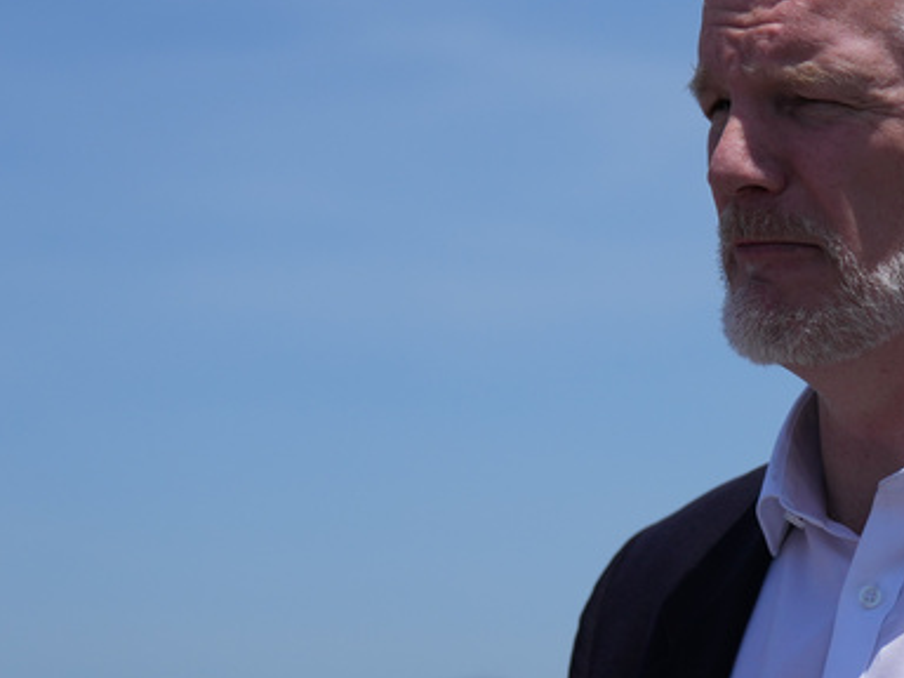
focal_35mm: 123
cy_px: 410
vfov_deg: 12.0
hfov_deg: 15.9
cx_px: 782
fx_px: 3212
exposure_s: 1/12800
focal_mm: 48
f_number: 2.8
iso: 320
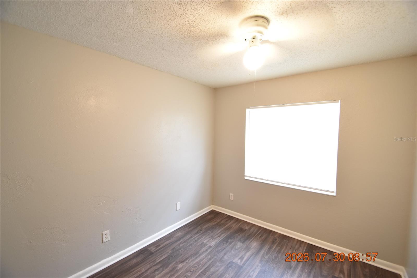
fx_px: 174
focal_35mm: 15
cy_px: 139
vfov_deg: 77.3
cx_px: 208
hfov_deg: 100.4
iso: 800
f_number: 3.5
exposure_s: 1/20
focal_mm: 10
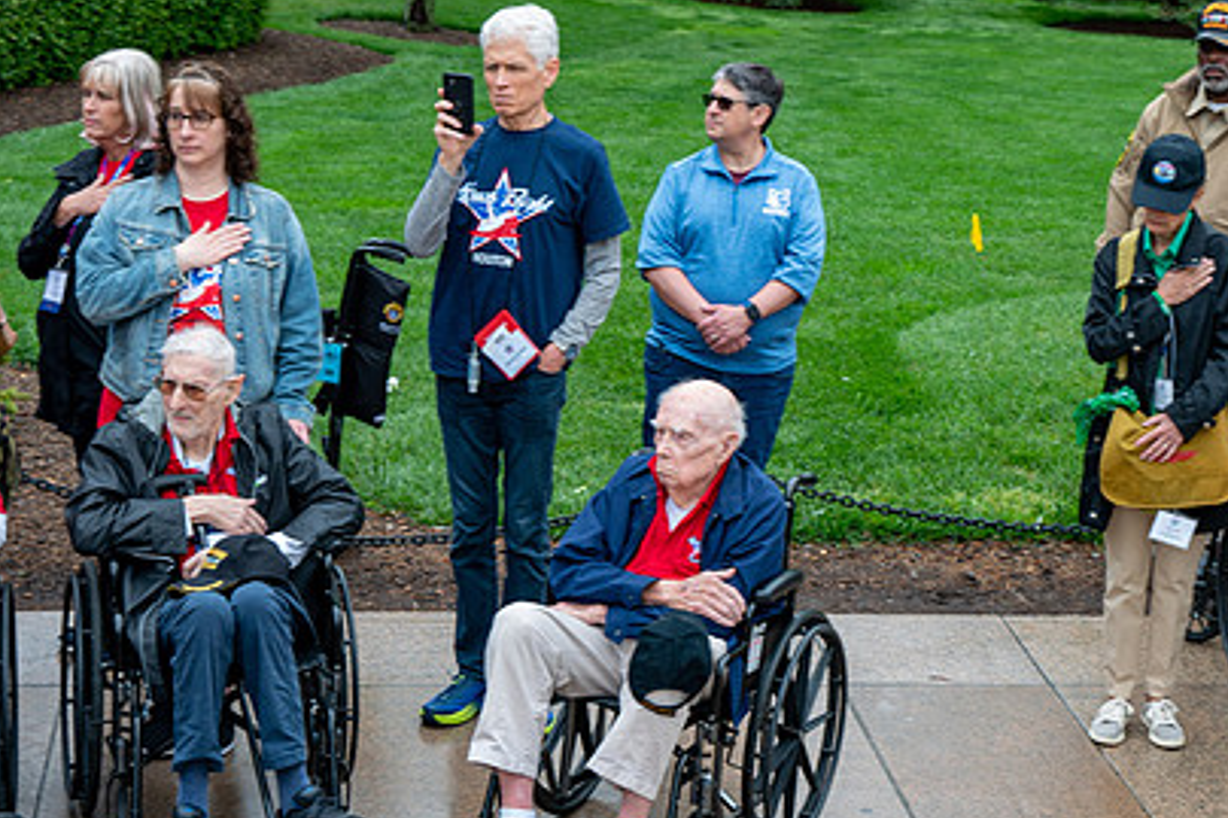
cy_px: 398
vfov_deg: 17.9
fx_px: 2591
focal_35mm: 76
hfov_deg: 26.6
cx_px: 781
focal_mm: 53
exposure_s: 1/100
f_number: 6.3
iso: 280
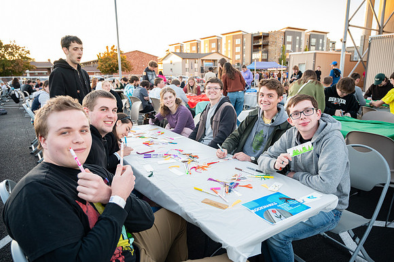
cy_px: 131
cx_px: 197
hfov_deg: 73.8
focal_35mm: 24
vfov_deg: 53.1
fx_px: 263
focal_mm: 24
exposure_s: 1/250
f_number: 4
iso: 1250
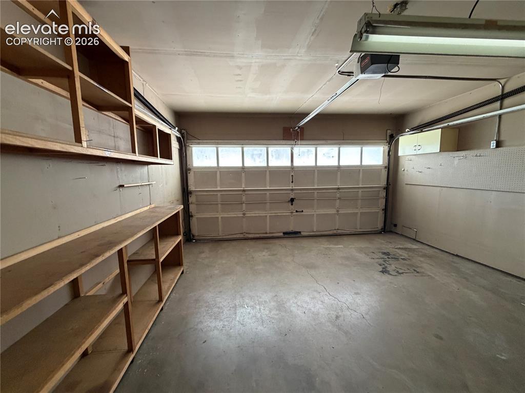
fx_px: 212
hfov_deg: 102.1
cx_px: 262
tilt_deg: -8.8
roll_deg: +3.1
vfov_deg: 85.6
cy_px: 196
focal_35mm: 14
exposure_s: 1/60
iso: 400
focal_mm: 2.22
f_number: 2.2
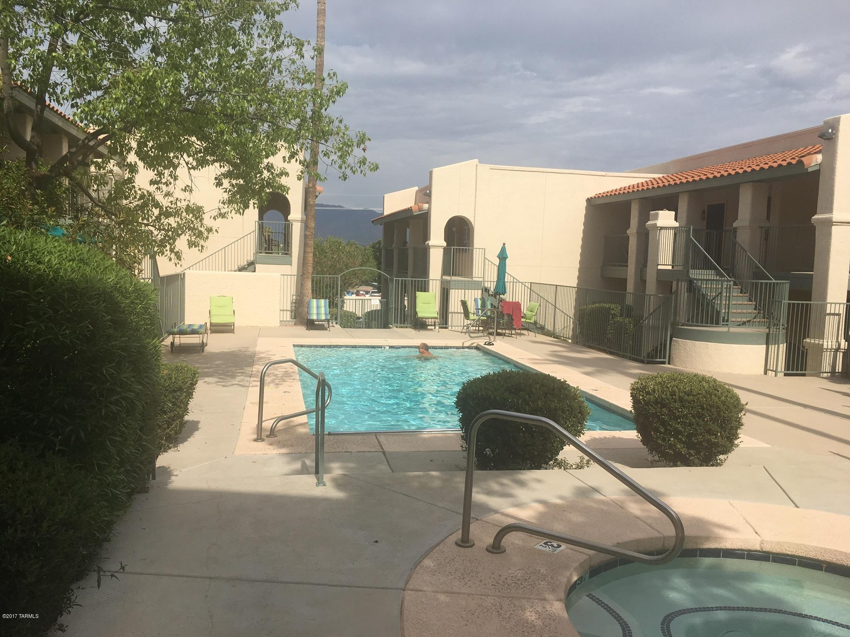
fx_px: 712
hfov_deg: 61.7
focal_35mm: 29
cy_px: 318
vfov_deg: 48.2
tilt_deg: -5.4
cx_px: 425
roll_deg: -1.6
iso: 25
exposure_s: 1/2849
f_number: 2.2
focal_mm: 4.15
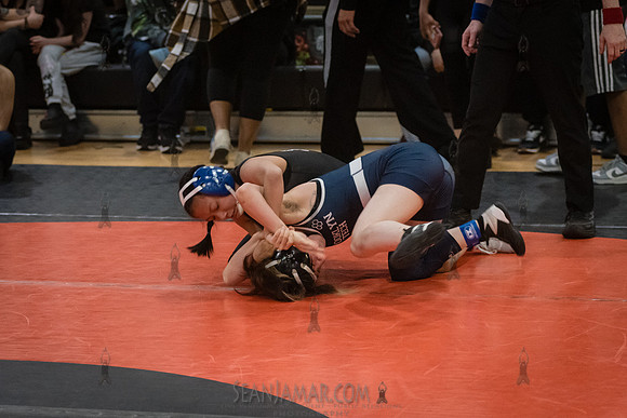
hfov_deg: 15.7
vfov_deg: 10.5
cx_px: 273
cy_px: 248
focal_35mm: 131
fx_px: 2280
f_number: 3.5
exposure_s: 1/400
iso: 8000
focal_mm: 100
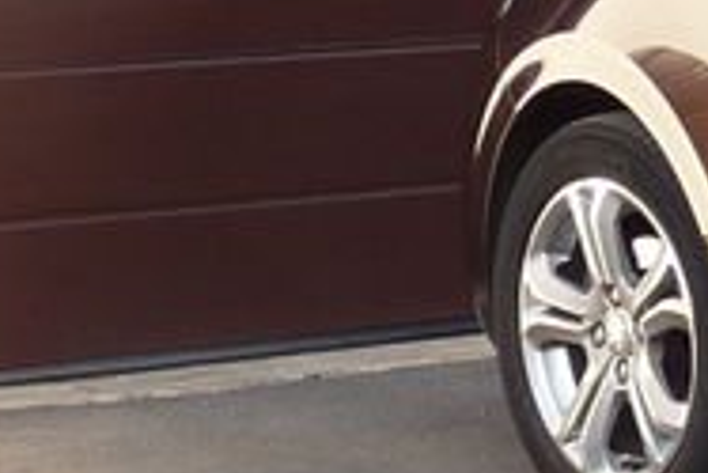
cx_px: 1617
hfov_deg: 9.3
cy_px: 261
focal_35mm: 200
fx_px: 3936
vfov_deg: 6.9
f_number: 3.6
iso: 100
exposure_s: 1/100
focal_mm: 4.8
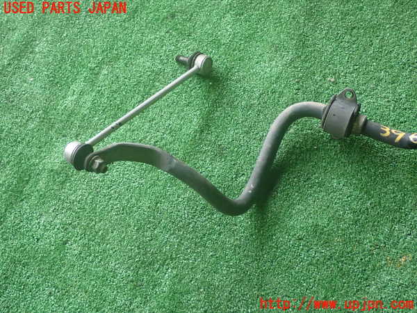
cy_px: 156
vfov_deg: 23.7
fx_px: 747
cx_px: 208
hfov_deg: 31.2
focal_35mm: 62
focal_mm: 11.09
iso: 800
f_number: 3.6
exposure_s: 1/50
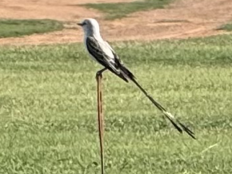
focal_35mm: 136
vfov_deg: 10.9
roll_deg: -0.2
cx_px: 103
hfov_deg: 14.5
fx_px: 911
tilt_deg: +0.1
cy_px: 80
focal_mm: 15.66
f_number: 2.8
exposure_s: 1/1342
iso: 50
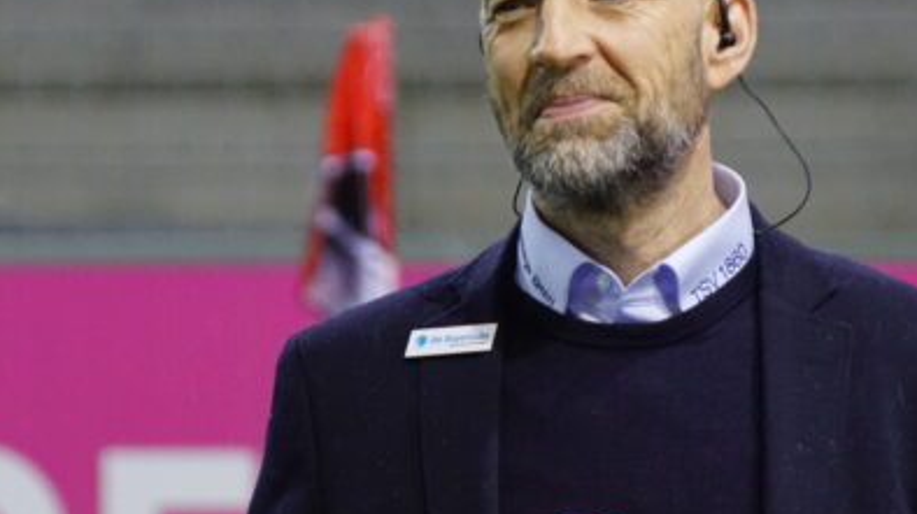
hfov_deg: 4.3
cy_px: 172
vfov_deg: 2.4
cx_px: 694
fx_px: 12149
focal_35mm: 500
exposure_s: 1/320
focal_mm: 180
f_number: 6.3
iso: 3200
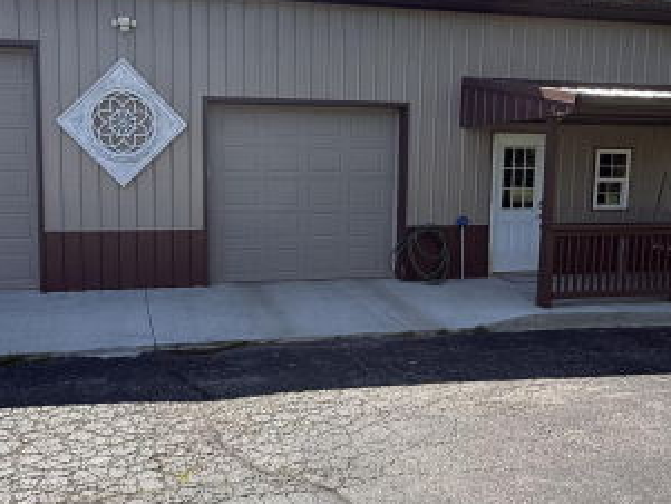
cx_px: 273
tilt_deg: -5.7
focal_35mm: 31
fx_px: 601
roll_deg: +0.1
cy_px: 230
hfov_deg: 57.9
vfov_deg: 45.4
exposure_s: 1/686
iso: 50
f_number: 2.2
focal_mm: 2.22
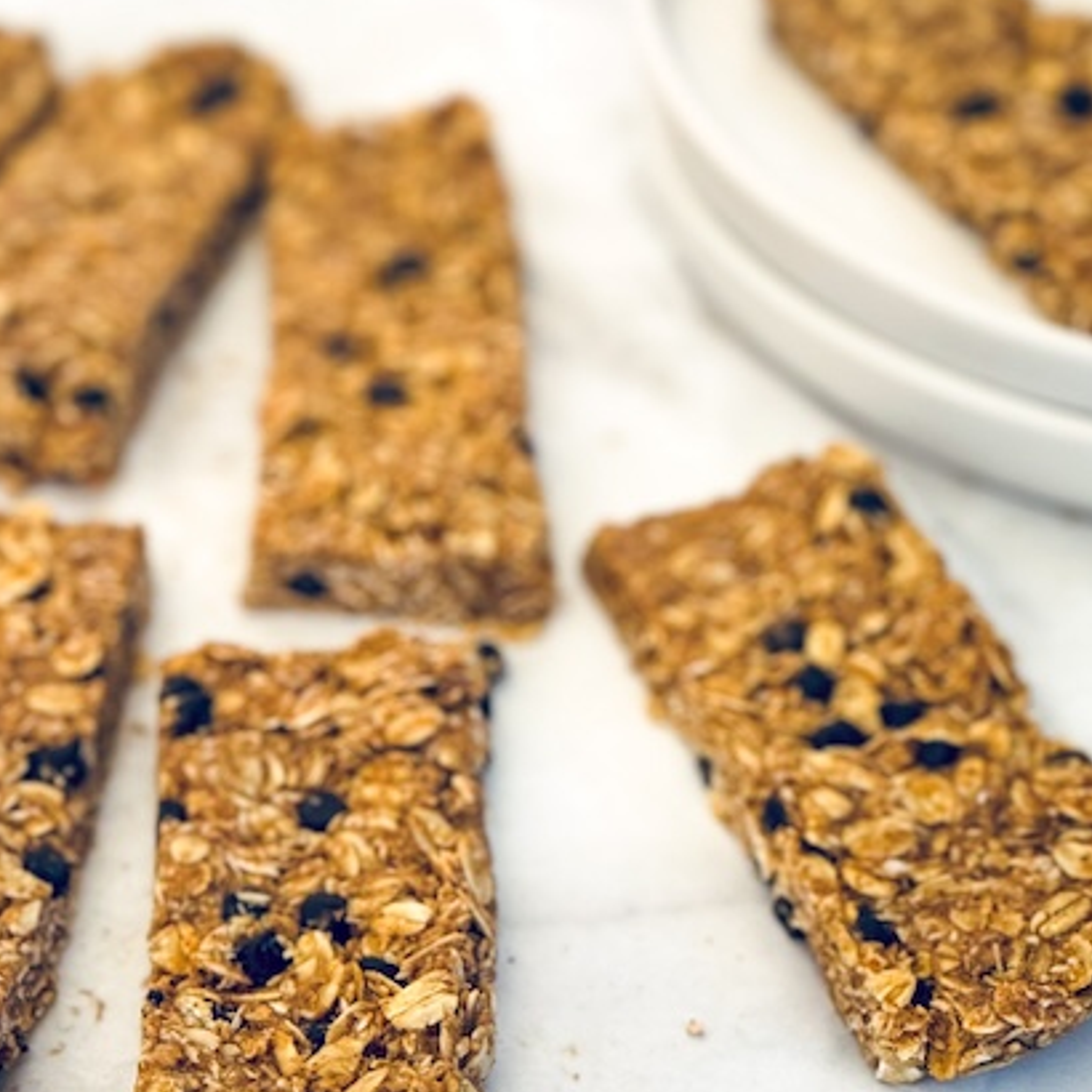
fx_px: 2463
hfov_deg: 25.0
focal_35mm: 69
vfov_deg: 25.0
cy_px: 659
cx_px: 527
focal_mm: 6.76
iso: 320
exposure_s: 1/40
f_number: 1.8
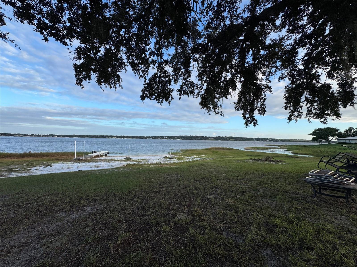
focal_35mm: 14
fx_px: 144
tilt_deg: +3.0
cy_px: 134
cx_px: 178
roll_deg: -1.2
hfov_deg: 102.1
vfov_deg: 85.7
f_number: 2.2
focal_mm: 2.22
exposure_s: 1/921
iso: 40
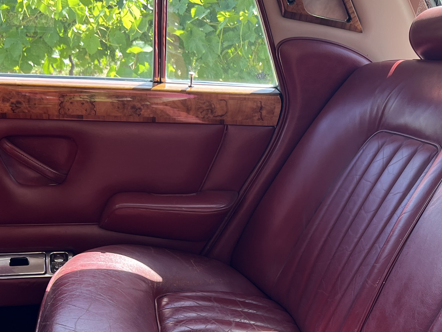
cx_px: 347
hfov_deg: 31.4
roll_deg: -9.8
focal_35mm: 60
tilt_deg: -16.3
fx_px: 766
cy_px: 269
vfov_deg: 24.0
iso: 40
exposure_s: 1/181
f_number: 1.5
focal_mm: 5.7
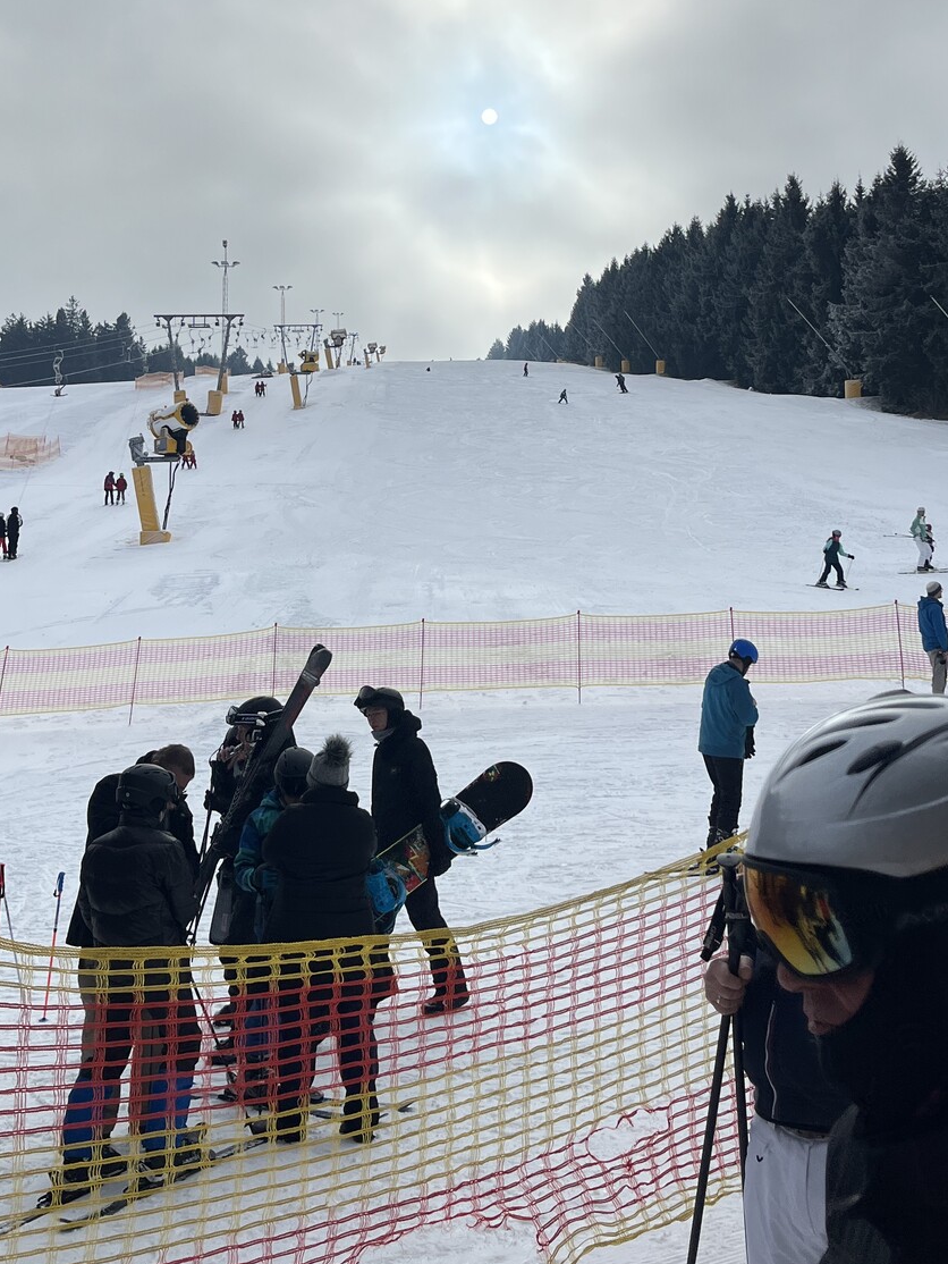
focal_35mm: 42
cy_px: 396
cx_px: 471
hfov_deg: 34.4
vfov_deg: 44.0
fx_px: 1533
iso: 50
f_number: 1.6
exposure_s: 1/9091
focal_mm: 5.1
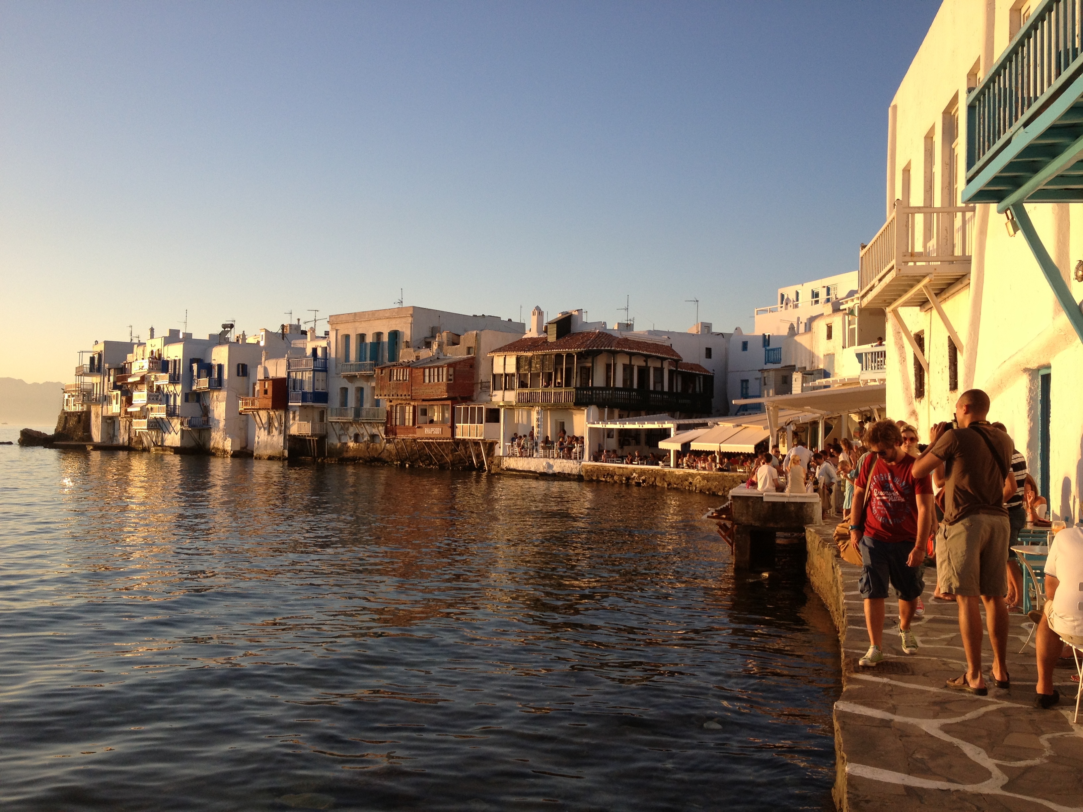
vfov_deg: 40.7
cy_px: 406
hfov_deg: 52.6
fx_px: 1095
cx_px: 542
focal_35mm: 35
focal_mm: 4.28
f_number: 2.4
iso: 50
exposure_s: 1/649
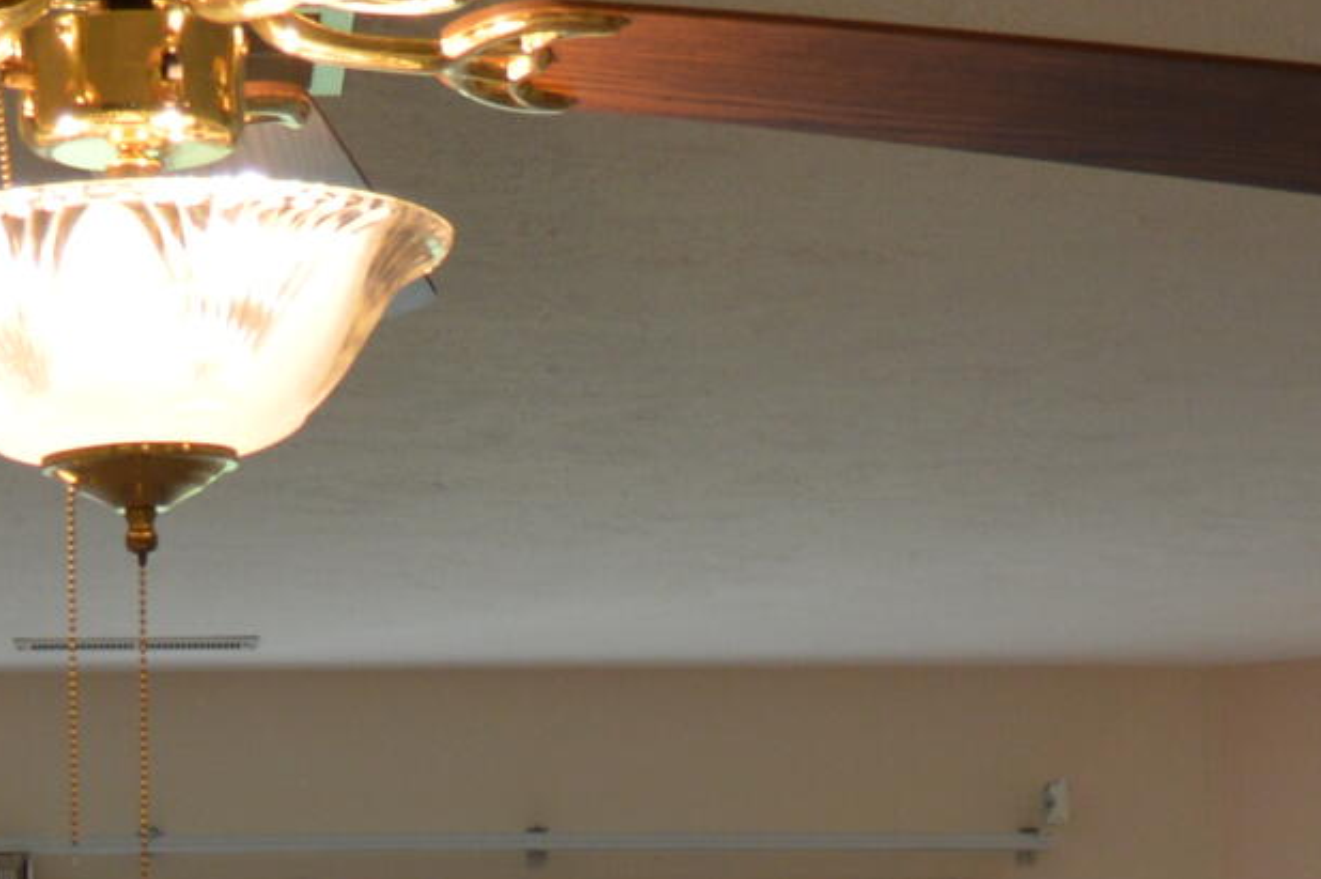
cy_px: 1640
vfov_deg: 9.4
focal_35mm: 138
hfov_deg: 14.7
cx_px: 167
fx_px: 5075
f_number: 4
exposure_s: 1/125
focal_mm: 19
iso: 320
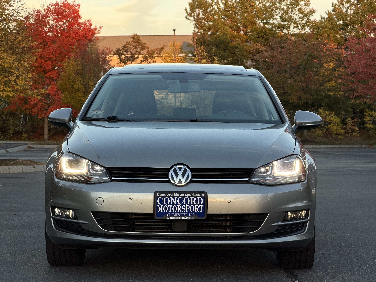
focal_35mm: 100
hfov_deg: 19.6
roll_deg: +0.3
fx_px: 1086
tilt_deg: -0.8
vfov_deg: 14.8
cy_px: 141
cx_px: 188
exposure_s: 1/121
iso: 50
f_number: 2.8
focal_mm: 16.89
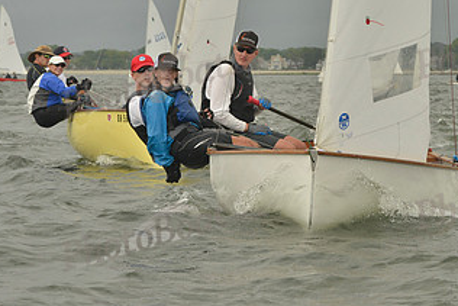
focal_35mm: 169
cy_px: 137
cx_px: 342
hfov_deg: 12.1
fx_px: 2151
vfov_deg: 8.1
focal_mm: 92
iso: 400
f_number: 9
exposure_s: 1/1250
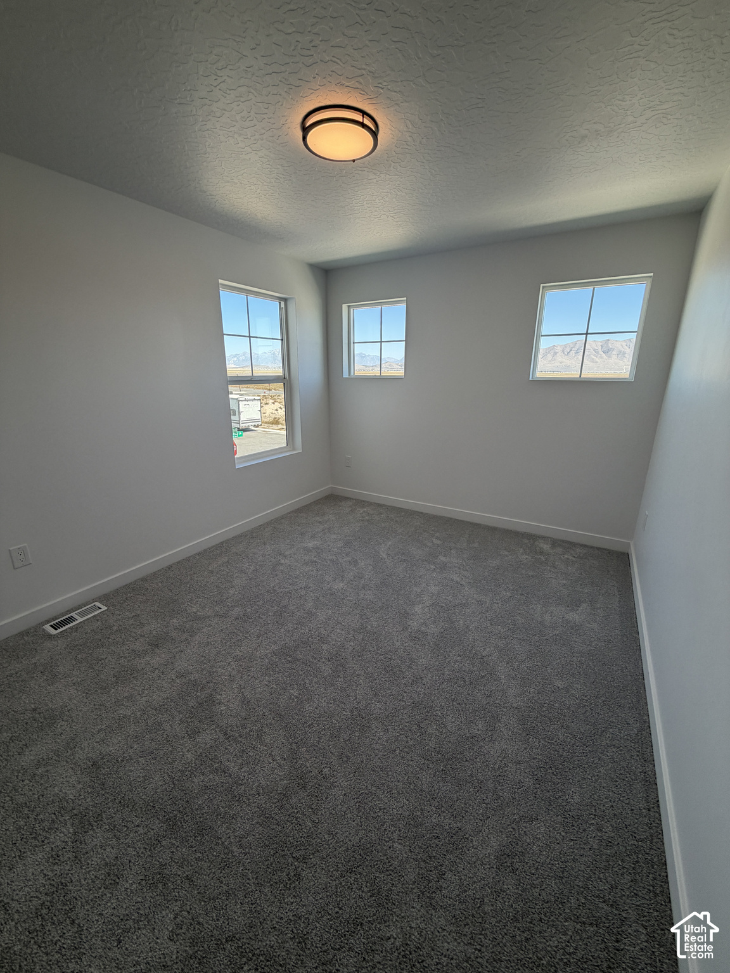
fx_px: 394
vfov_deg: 102.1
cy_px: 486
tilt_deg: -16.1
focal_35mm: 14
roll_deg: -1.0
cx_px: 365
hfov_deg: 85.7
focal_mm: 2.22
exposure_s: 1/131
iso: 50
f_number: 2.2
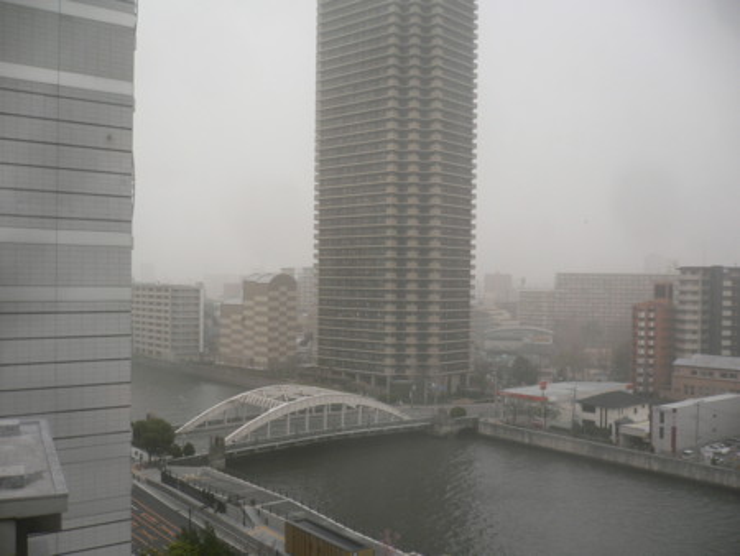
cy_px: 278
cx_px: 370
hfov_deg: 52.6
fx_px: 749
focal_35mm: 35
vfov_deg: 40.7
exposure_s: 1/125
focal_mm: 5.8
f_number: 2.8
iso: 80
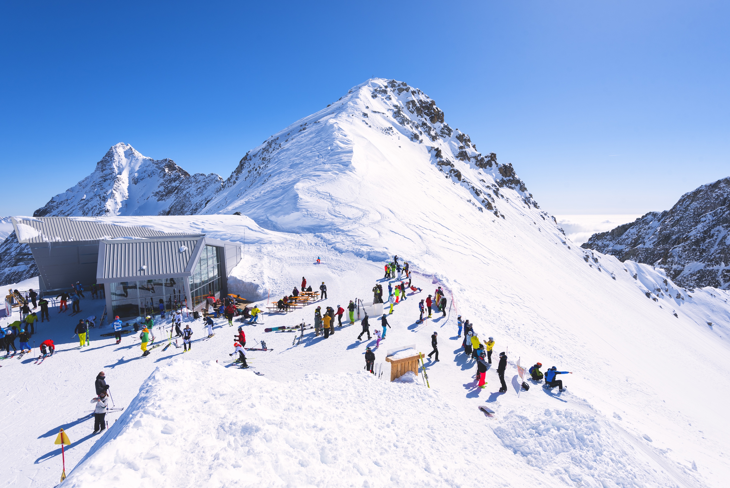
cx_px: 365
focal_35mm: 18
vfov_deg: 67.4
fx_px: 365
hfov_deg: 90.0
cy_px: 244
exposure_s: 1/400
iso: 100
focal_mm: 18
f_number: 10
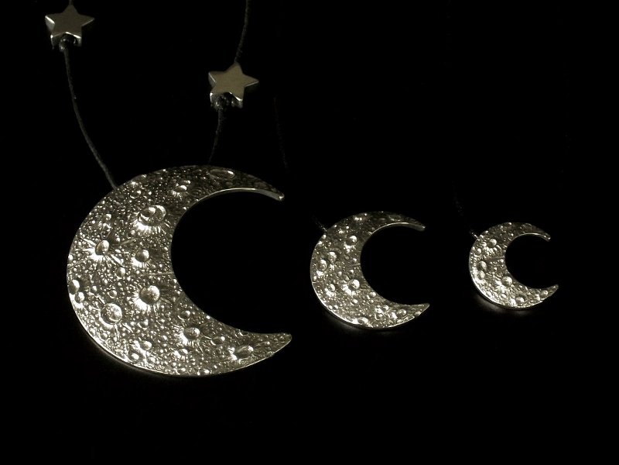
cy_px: 232
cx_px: 310
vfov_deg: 15.4
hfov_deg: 20.4
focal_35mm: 96
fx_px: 1717
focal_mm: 17.1
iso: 220
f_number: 5.2
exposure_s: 1/8
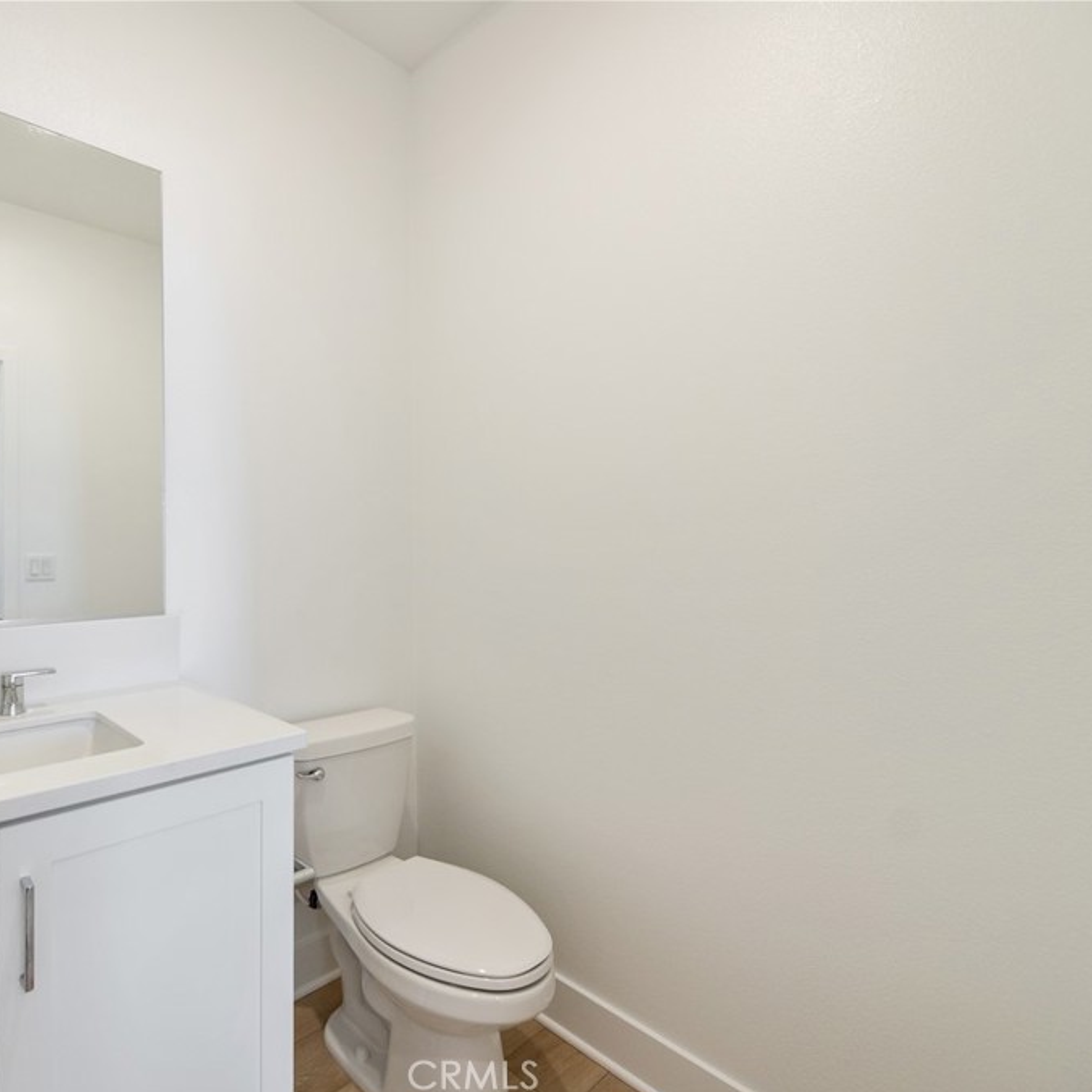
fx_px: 642
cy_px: 548
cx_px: 380
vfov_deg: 80.7
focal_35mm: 18
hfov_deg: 78.5
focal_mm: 14
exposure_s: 1/250
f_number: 3.2
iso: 400
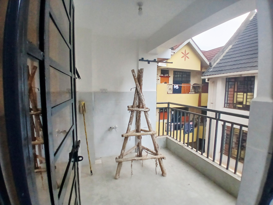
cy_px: 102
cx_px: 136
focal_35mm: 17
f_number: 2.2
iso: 250
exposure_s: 1/33.3
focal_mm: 1.4
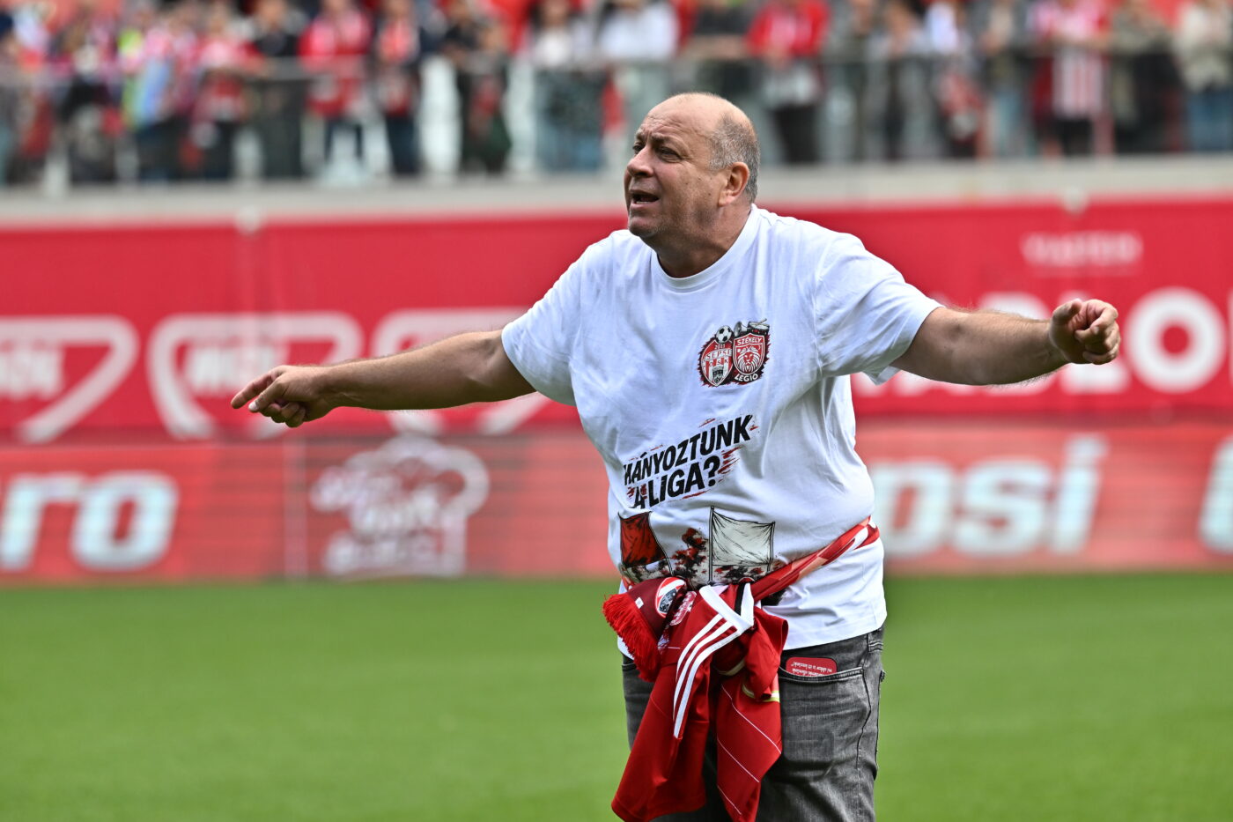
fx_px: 11300
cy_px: 411
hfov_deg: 6.2
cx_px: 616
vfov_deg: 4.2
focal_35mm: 330
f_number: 6.3
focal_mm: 330
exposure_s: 1/1250
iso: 1000
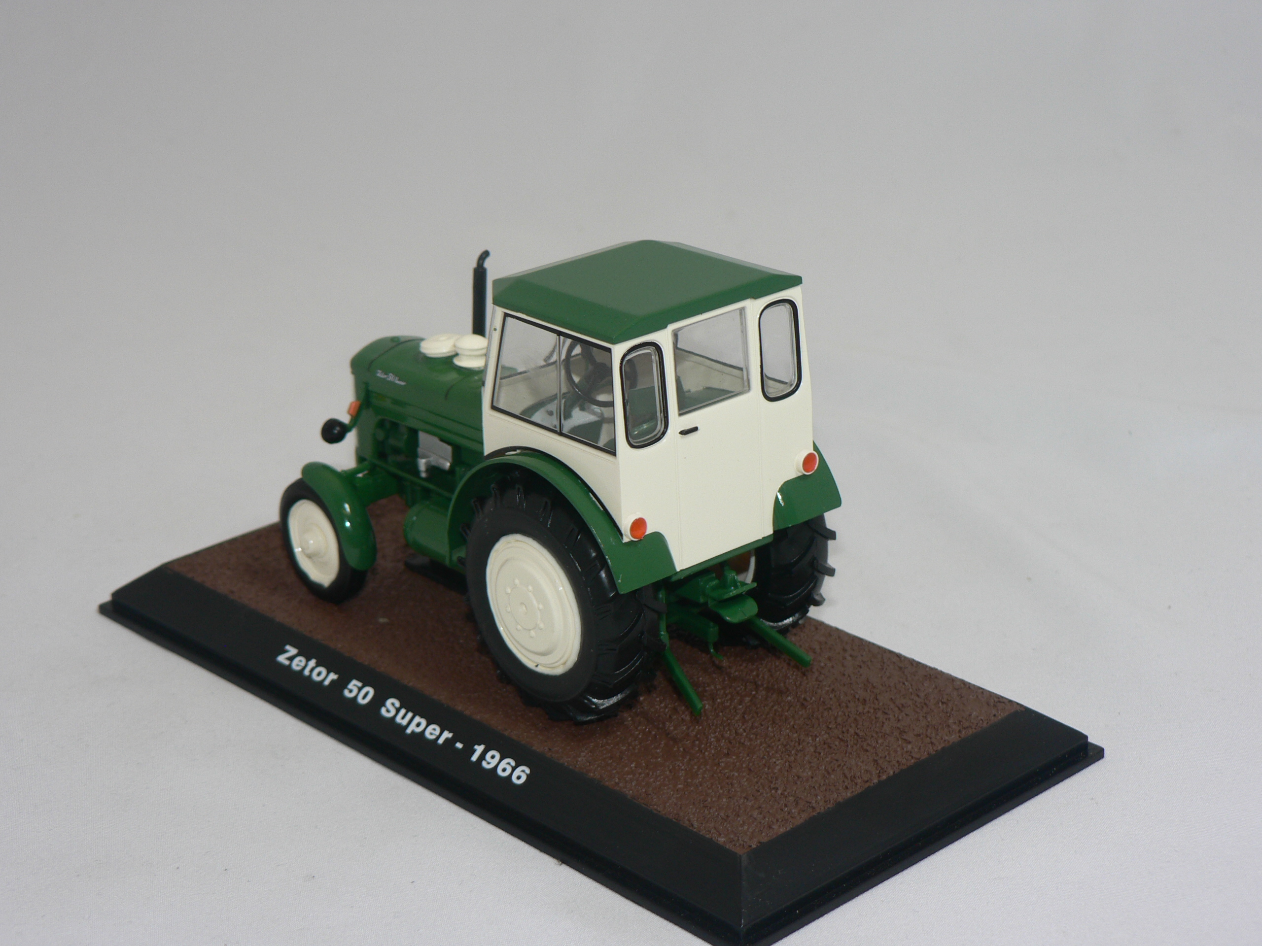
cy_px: 473
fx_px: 2552
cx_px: 631
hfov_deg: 27.8
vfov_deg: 21.0
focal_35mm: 70
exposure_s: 1/60
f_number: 3.2
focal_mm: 11.6
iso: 80
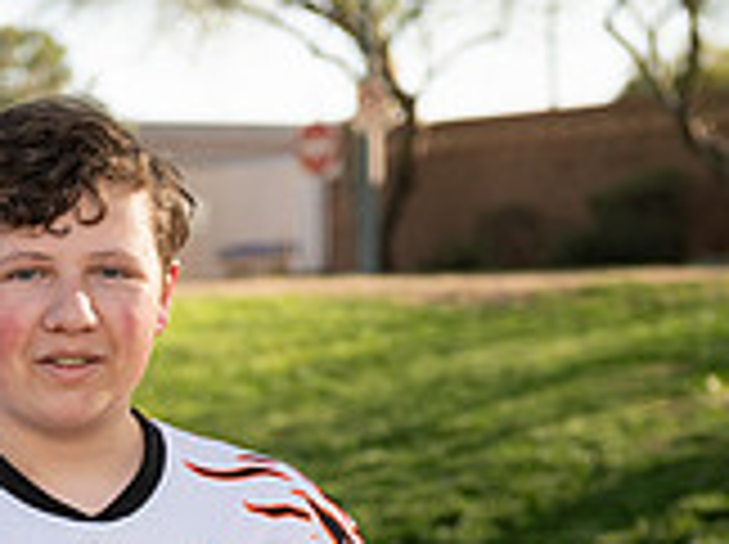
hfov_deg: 10.5
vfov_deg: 7.7
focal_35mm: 187
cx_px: 92
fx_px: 3932
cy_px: 971
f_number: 4
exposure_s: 1/250
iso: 100
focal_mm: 70
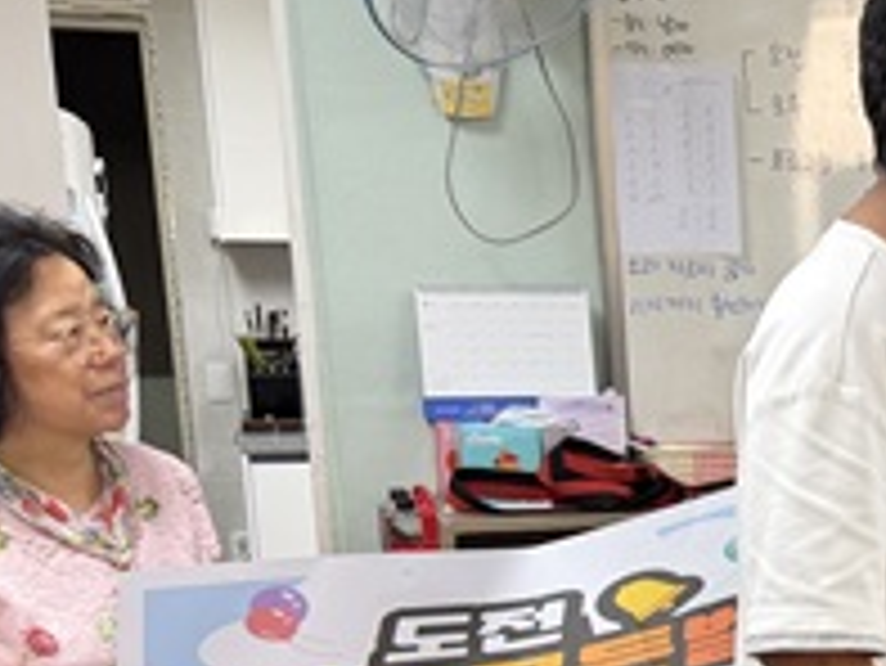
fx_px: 1870
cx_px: 1147
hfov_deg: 23.6
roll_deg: -0.1
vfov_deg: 19.5
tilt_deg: -12.8
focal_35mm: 73
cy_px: 702
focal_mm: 6.76
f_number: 1.78
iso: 100
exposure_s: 1/60
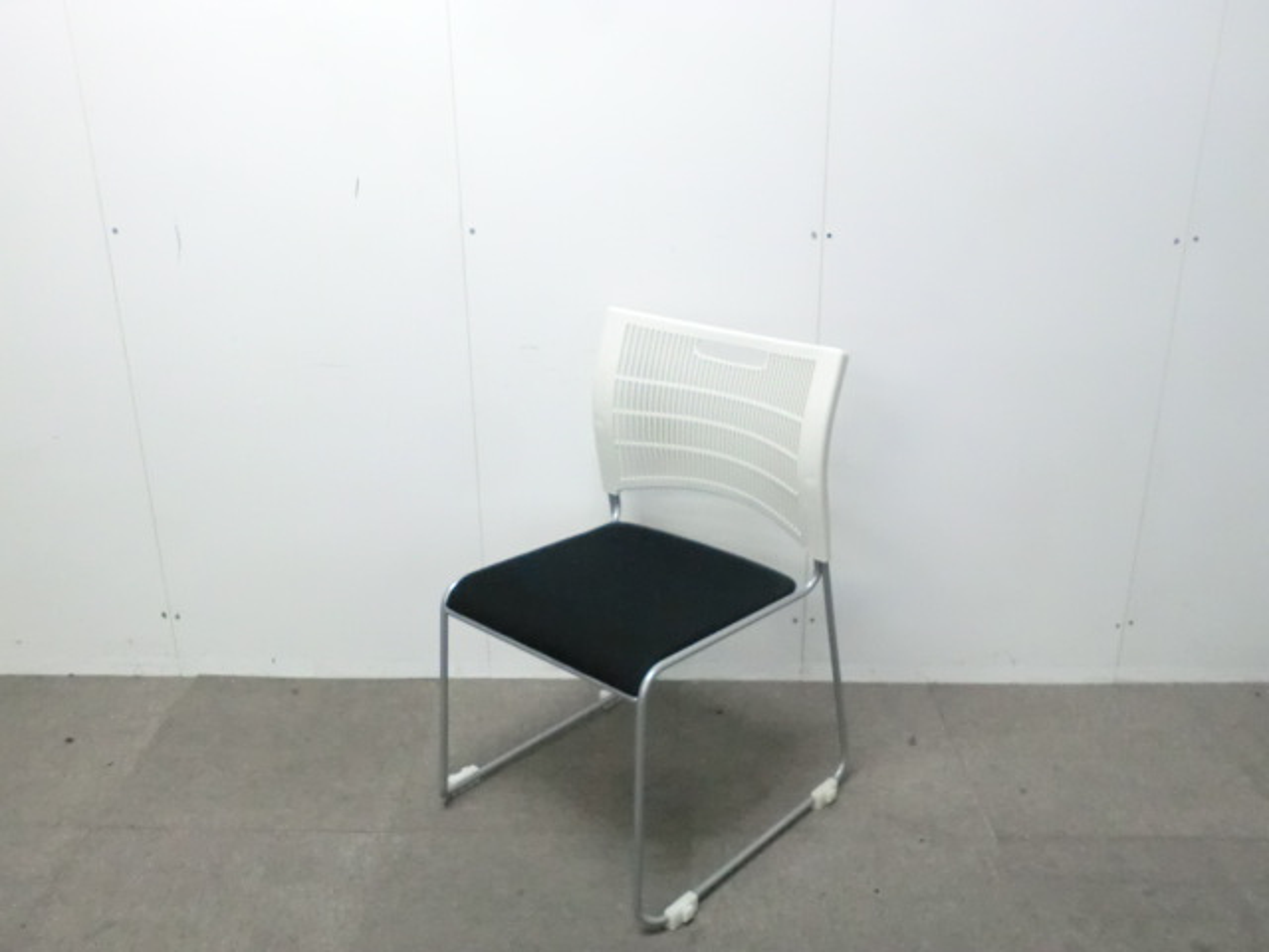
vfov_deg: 44.2
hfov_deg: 56.8
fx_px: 1173
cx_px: 634
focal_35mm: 32
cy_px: 476
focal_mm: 5.8
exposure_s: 1/50
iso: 800
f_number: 3.5
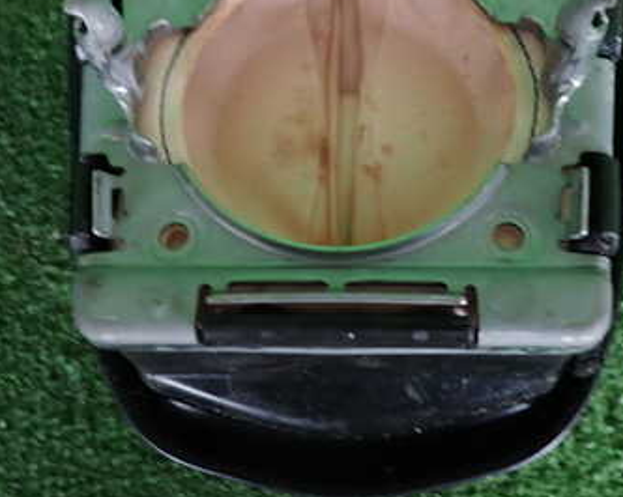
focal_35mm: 44
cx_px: 344
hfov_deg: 42.0
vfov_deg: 33.8
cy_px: 166
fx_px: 811
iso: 200
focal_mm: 4.5
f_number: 2
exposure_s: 1/40
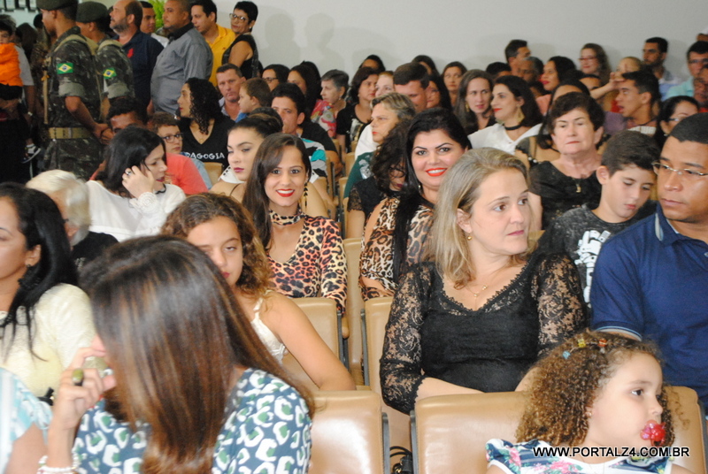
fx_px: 1329
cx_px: 354
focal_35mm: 68
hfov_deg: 29.8
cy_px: 237
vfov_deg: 20.2
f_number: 5.3
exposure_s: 1/40
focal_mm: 45
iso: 1600
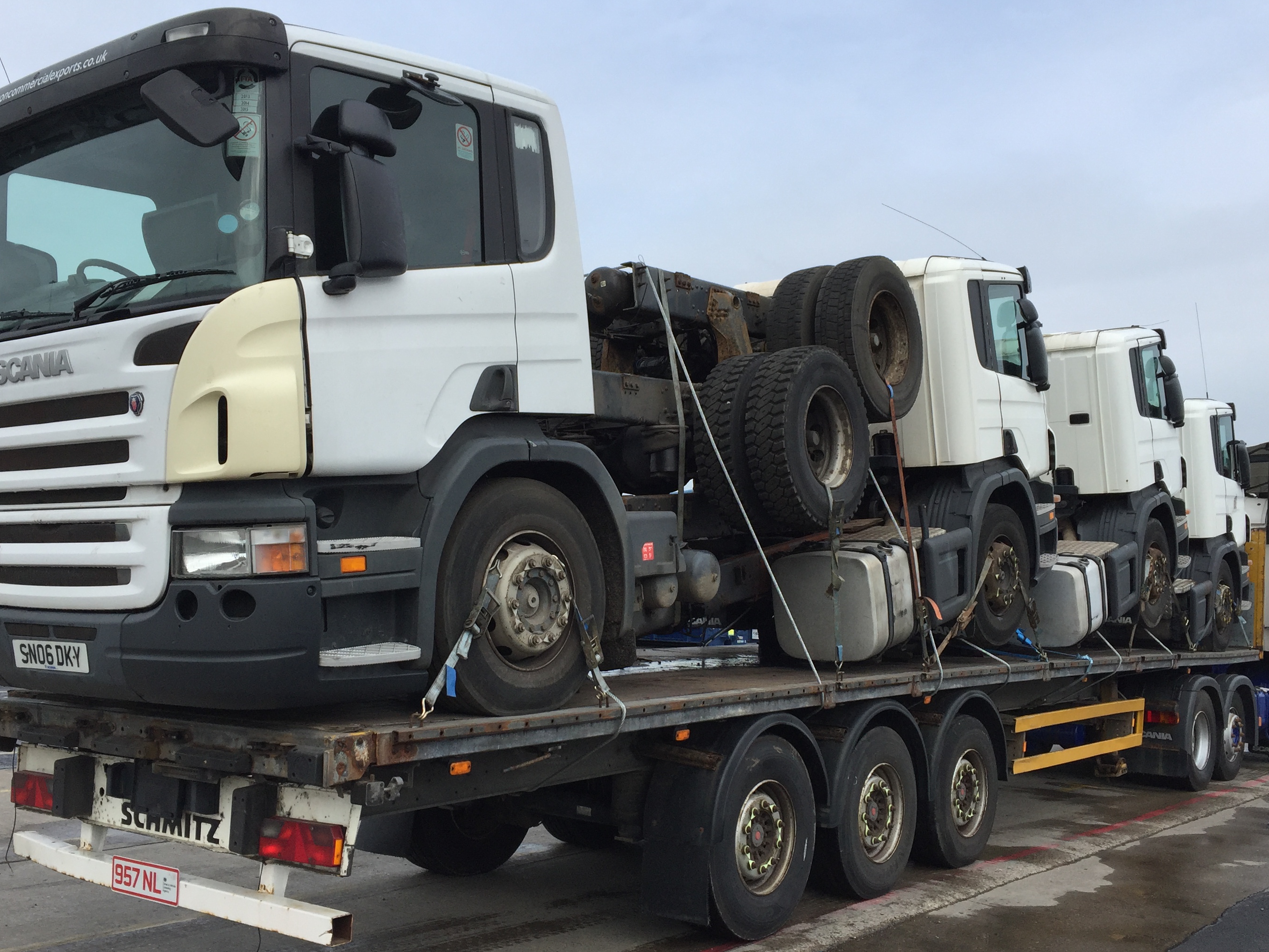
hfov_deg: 52.6
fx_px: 1283
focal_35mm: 35
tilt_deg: +2.6
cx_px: 621
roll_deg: -0.9
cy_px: 548
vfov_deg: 40.6
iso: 32
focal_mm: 4.15
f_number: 2.2
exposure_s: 1/1163
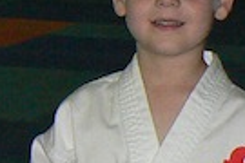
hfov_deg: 9.1
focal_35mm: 226
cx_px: 15
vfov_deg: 6.0
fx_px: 1538
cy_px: 230
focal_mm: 6
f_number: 2.8
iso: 200
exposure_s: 1/40
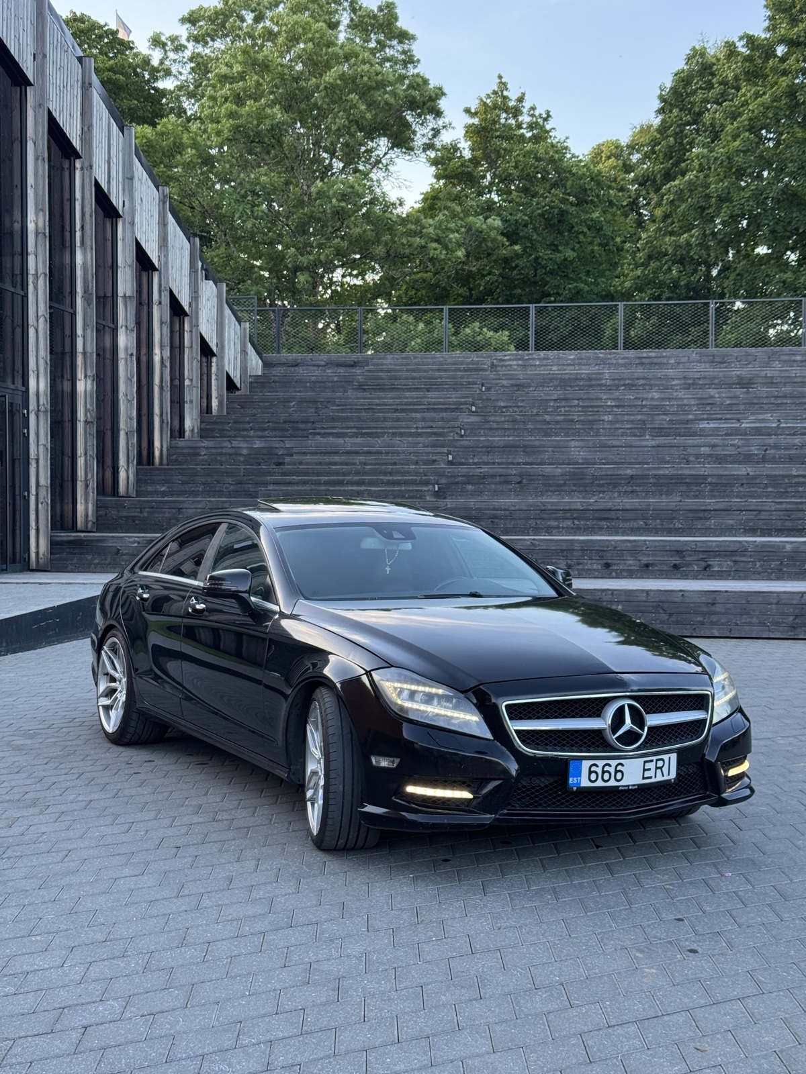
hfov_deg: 30.3
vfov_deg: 39.7
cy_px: 537
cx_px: 403
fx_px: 1490
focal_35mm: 48
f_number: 1.78
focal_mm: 6.76
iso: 64
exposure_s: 1/140
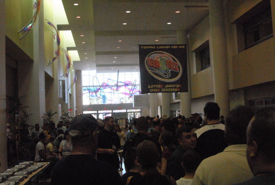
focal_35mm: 42
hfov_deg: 46.3
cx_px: 138
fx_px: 321
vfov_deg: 32.0
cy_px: 92
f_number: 10
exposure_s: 1/400
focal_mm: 28
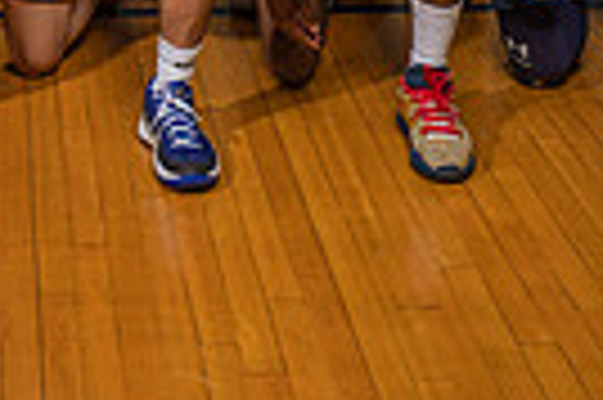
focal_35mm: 109
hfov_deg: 18.3
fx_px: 1824
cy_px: -374
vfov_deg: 11.4
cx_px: -2
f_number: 7.1
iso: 125
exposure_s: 1/125
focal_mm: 24
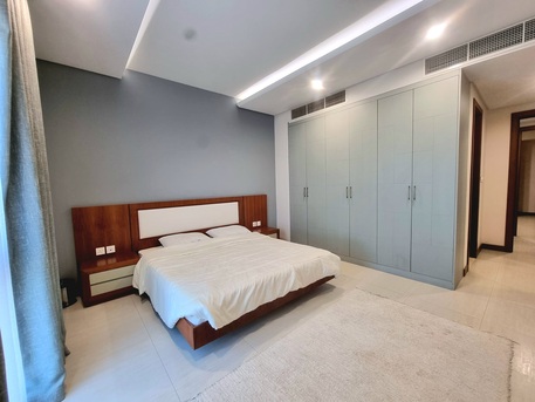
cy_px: 201
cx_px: 268
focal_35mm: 13
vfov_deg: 89.9
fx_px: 201
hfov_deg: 106.2
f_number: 2.2
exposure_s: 1/50
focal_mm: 2.2
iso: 160
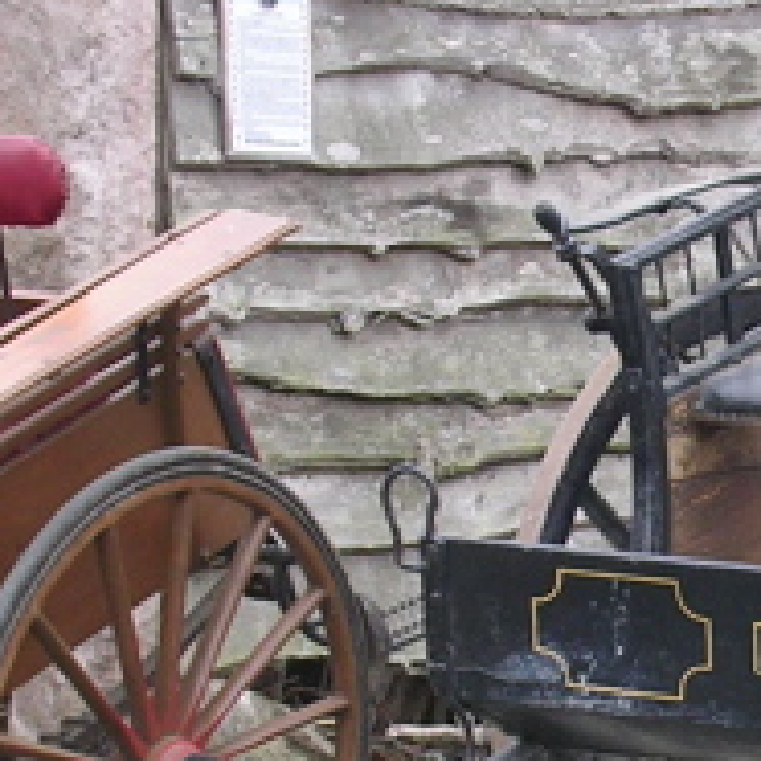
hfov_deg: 8.5
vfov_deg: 8.5
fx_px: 5074
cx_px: 974
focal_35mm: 204
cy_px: 732
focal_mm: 10.2
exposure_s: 1/47.9
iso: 50
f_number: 3.6
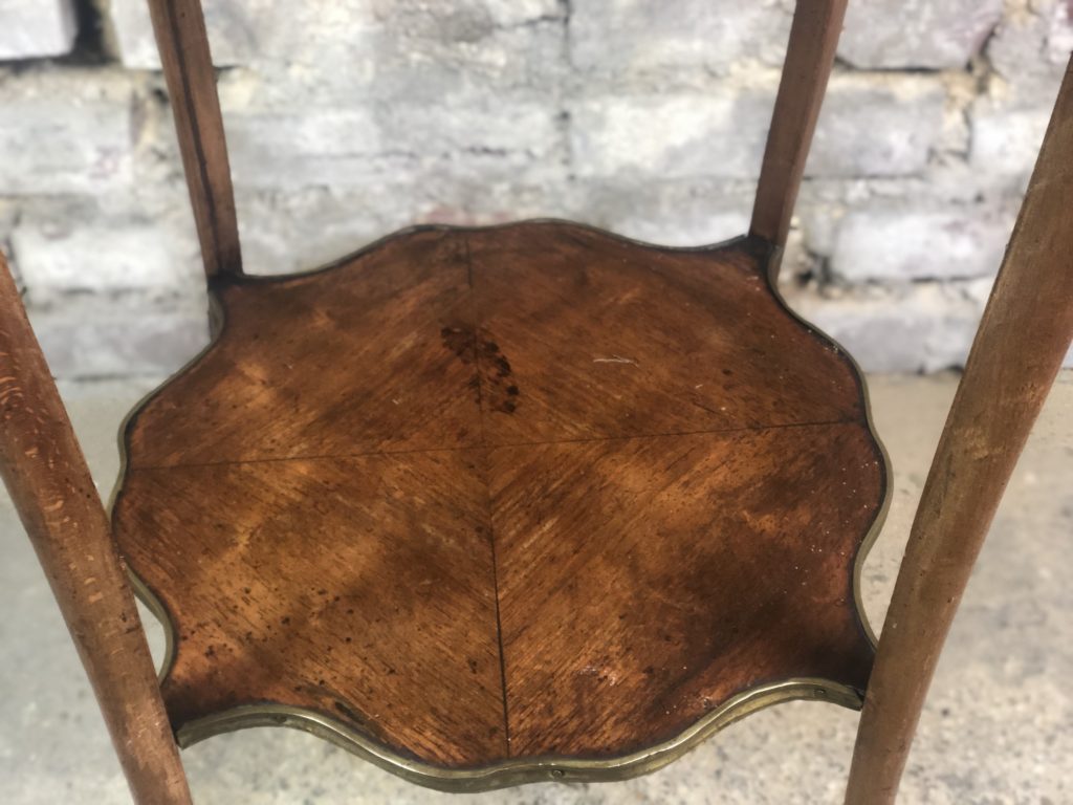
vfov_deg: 28.0
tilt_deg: -43.2
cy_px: 402
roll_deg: +2.0
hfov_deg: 36.8
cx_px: 536
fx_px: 1612
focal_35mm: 52
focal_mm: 6
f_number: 2.4
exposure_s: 1/25
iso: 125
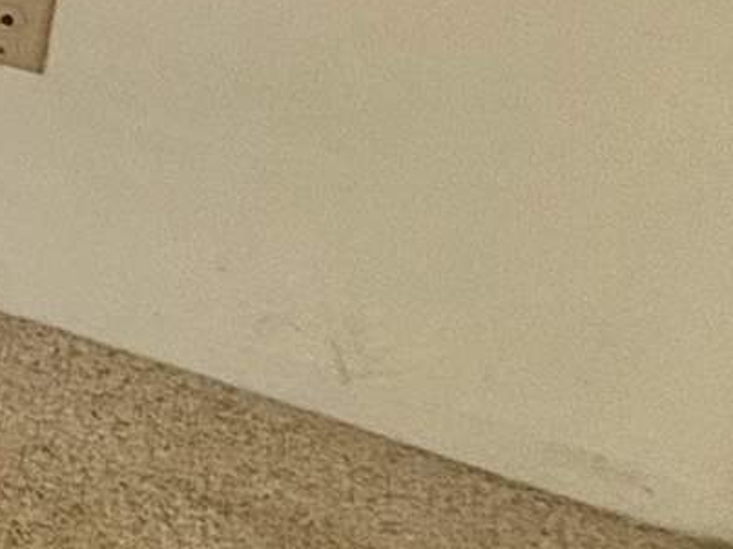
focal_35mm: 107
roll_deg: +0.1
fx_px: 2264
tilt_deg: -11.8
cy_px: -516
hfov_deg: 9.7
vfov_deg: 12.3
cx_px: -1805
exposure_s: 1/99
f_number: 2.2
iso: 100
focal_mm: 2.22
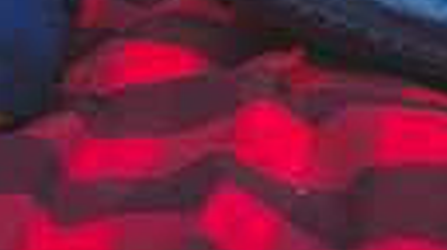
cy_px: -524
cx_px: 146
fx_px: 2082
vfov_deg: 6.3
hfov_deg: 12.2
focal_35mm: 176
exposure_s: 1/200
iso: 200
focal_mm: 48
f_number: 2.8
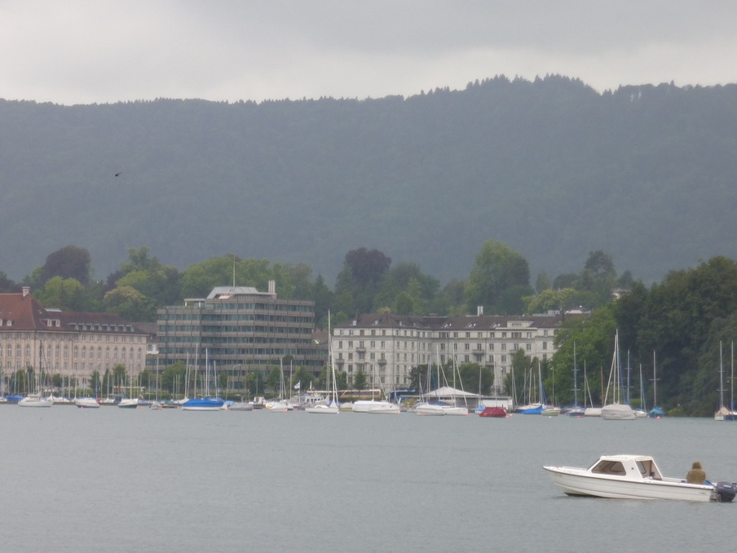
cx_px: 256
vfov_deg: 9.4
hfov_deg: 12.5
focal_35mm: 158
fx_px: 3364
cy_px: 285
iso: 100
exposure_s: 1/200
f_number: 4.4
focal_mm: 19.5
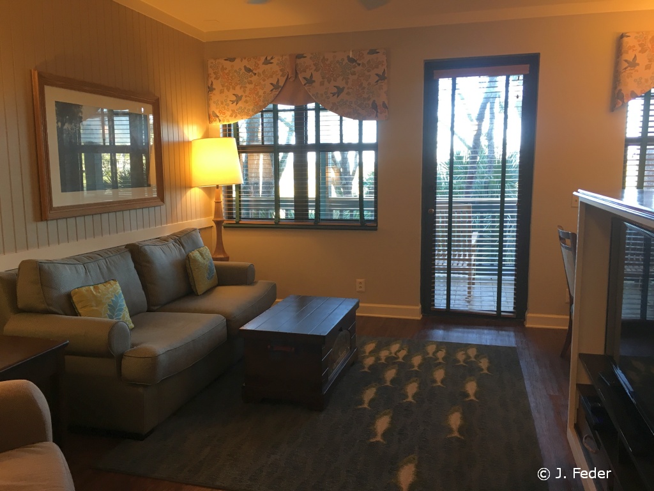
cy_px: 246
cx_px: 327
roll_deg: -0.2
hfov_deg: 61.7
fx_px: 548
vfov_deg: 48.2
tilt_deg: -8.4
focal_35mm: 29
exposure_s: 1/30
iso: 64
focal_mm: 4.15
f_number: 2.2
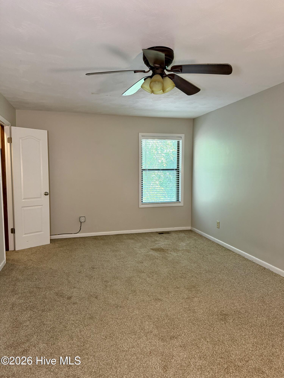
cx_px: 142
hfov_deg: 56.8
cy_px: 189
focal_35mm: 24
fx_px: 263
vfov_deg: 71.6
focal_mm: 6.76
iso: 320
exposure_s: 1/60
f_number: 1.78
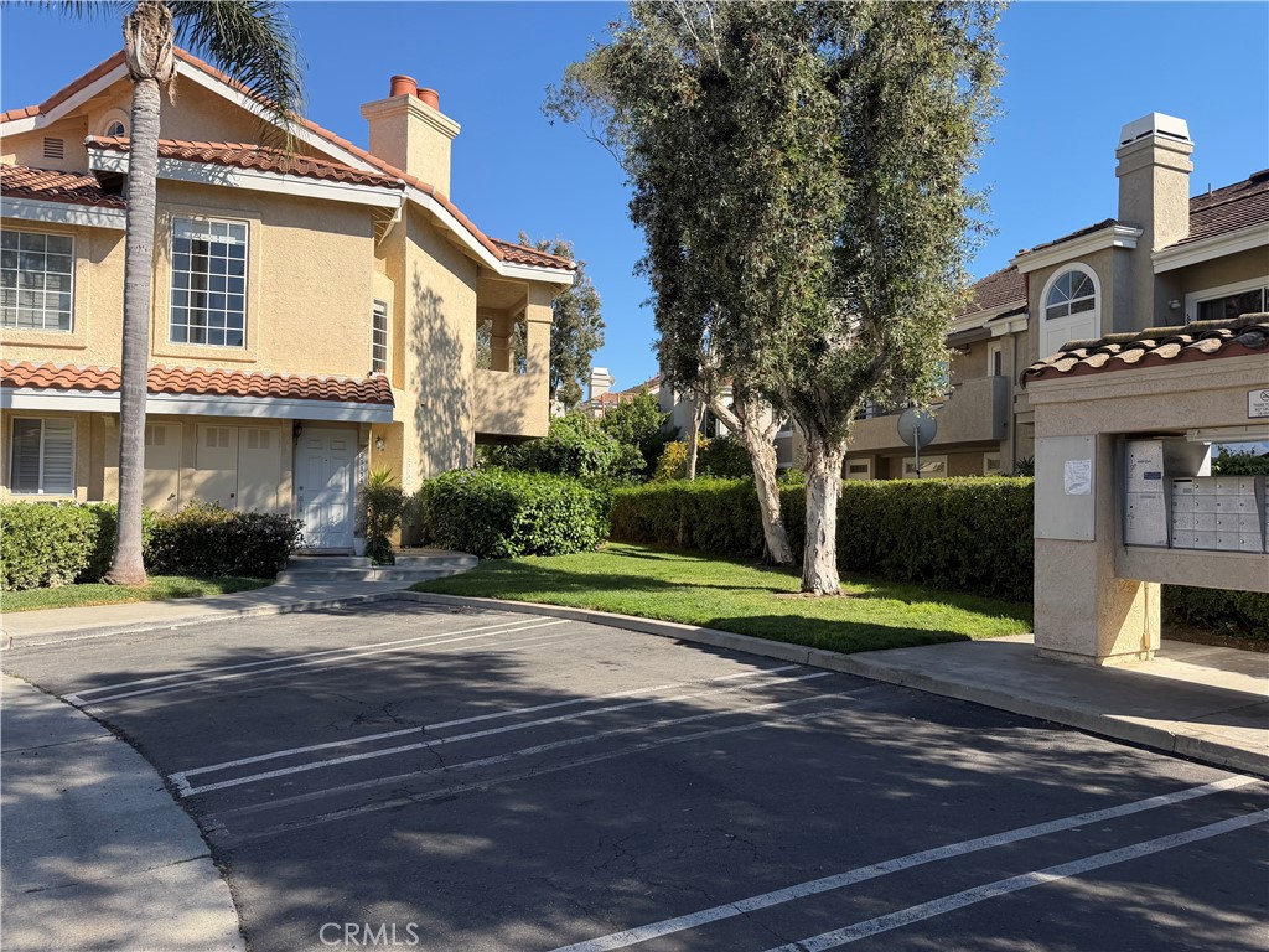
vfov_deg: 56.8
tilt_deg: +1.9
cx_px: 634
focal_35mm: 24
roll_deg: -0.8
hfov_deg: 71.6
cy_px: 476
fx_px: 880
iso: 80
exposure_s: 1/2525
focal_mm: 6.76
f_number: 1.78
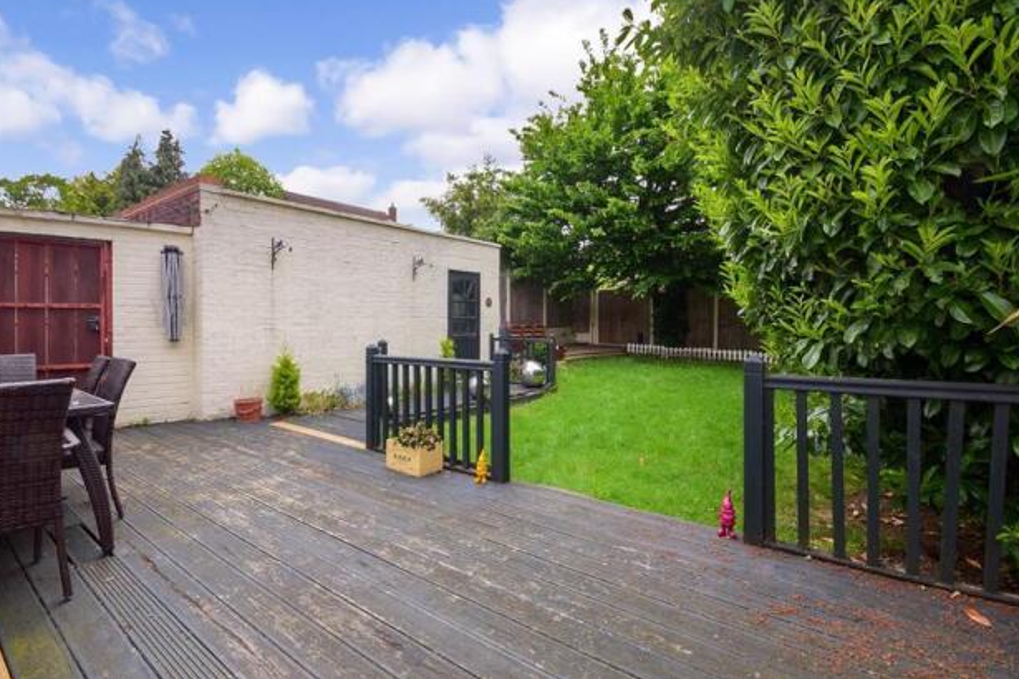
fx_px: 453
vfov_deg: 73.7
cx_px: 492
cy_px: 320
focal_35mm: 16
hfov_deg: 96.7
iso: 400
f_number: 20
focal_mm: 10
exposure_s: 1/40
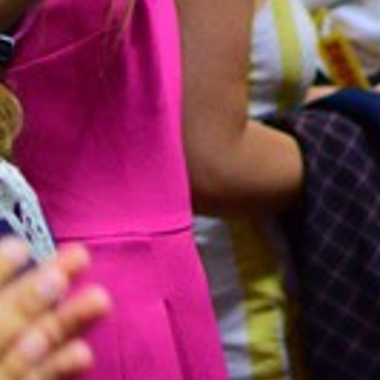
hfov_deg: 4.9
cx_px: 1054
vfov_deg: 5.1
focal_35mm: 344
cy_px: -181
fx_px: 4276
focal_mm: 35
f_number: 1.8
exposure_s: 1/250
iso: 2800
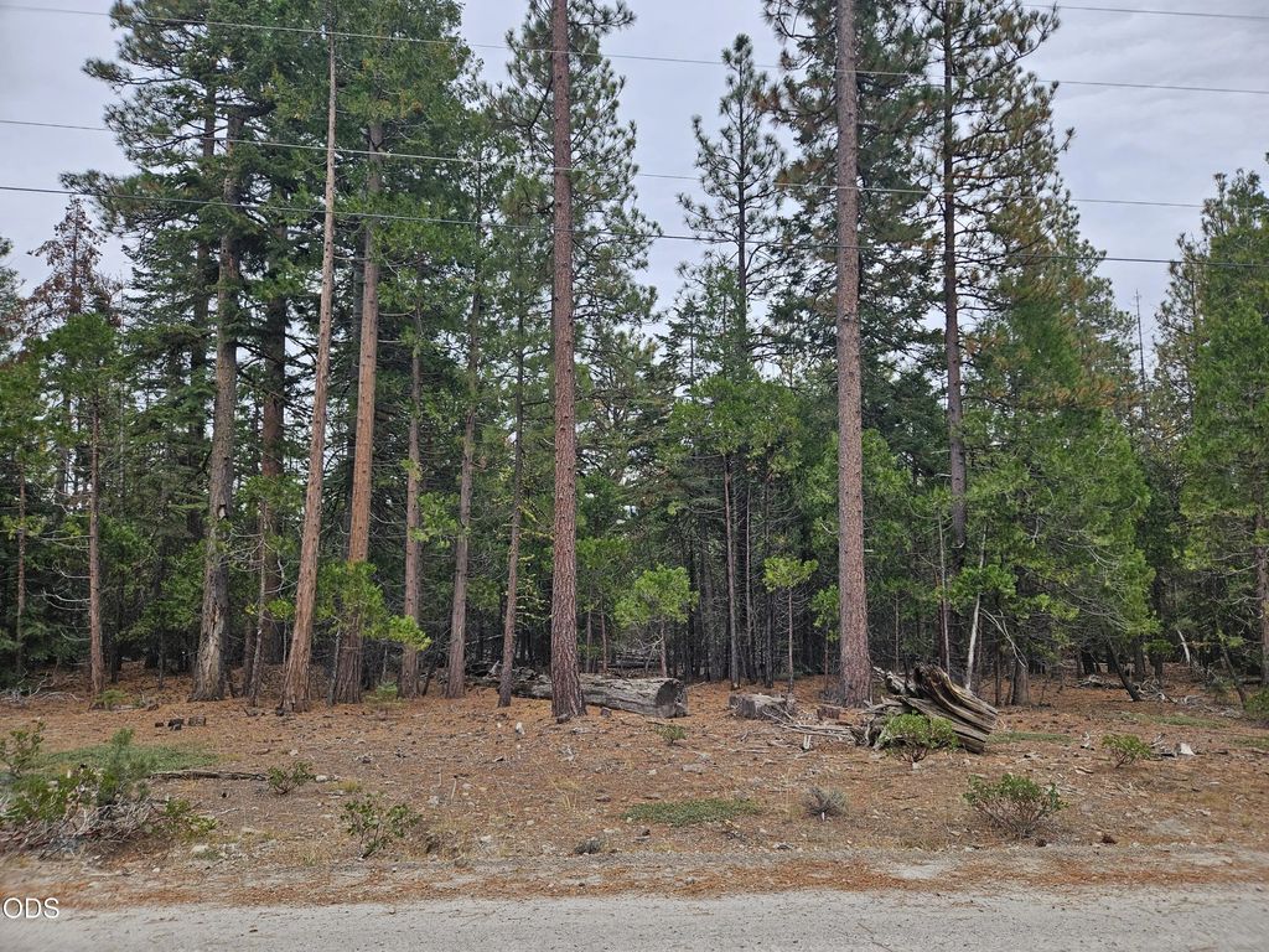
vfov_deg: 58.9
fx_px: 843
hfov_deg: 73.9
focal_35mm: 23
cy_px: 476
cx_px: 634
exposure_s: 1/719
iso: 80
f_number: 1.8
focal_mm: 5.4
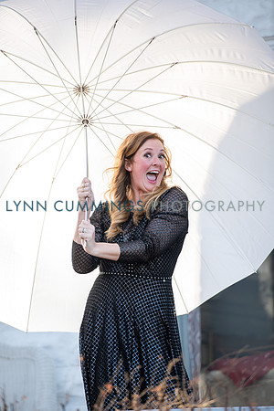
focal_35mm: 200
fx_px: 2283
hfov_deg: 6.9
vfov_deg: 10.3
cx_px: 137
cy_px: 206
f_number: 4
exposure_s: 1/200
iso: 200
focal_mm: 200
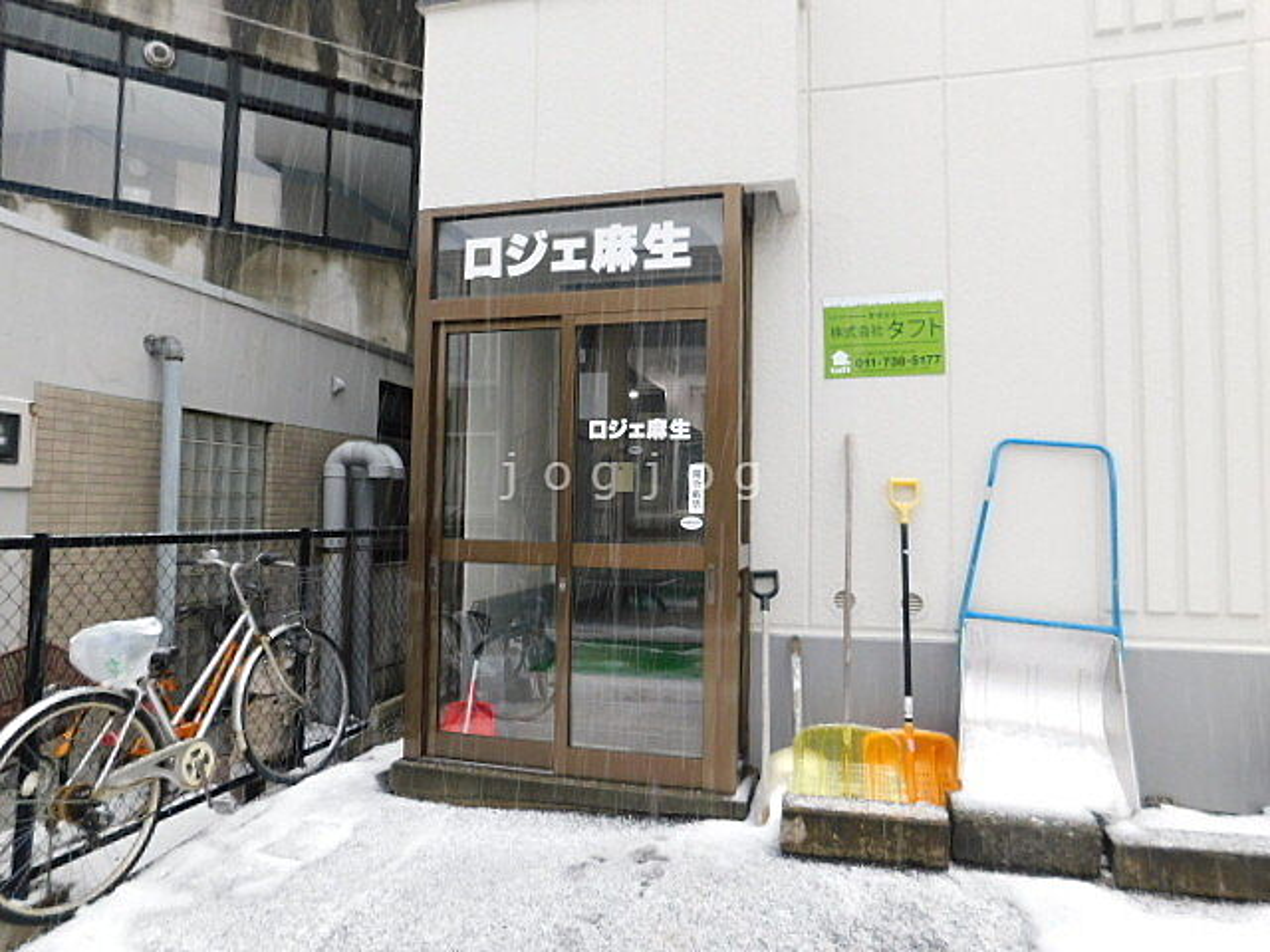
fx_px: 844
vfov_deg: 58.9
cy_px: 476
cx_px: 635
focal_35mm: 23
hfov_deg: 73.9
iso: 160
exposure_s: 1/30
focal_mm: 4
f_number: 3
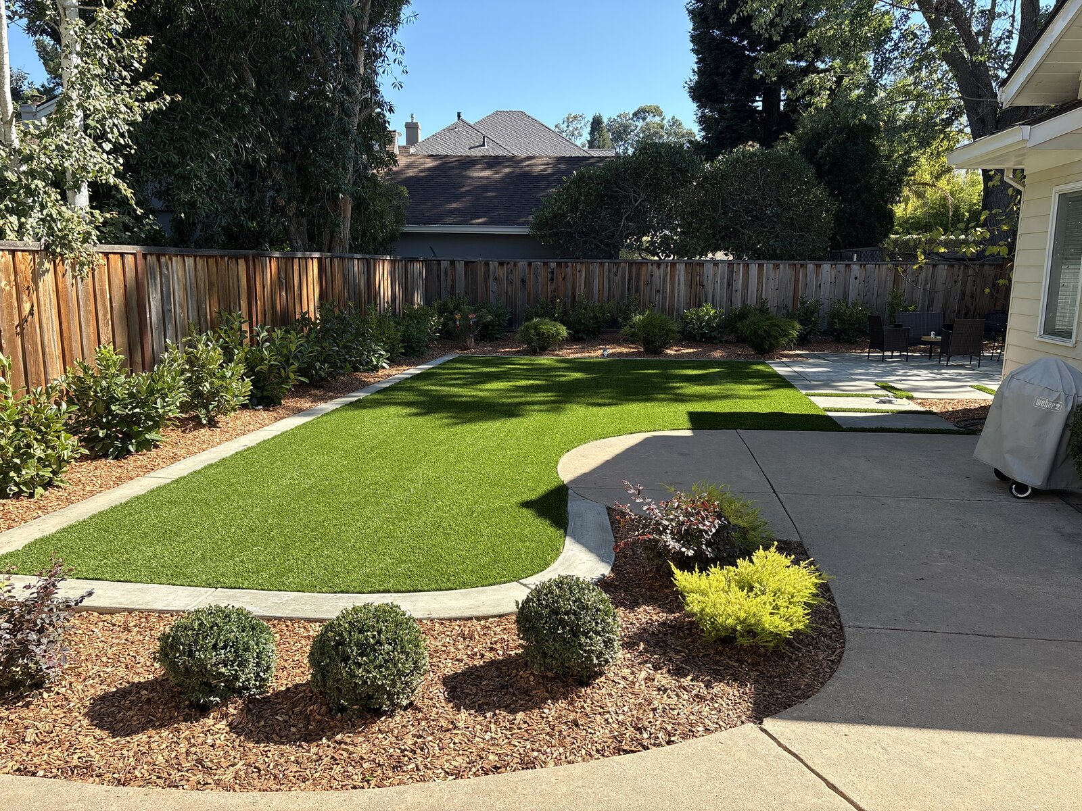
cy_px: 406
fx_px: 813
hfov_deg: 67.3
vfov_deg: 53.1
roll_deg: -0.3
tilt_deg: -10.0
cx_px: 541
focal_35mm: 26
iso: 64
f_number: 1.6
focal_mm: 5.96
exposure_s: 1/1263
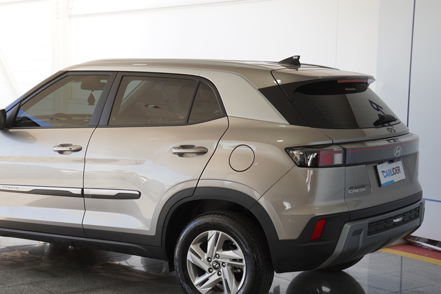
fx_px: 854
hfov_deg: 28.9
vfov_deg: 19.5
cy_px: 166
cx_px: 167
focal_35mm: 70
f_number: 4.5
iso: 125
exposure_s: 1/100
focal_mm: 33
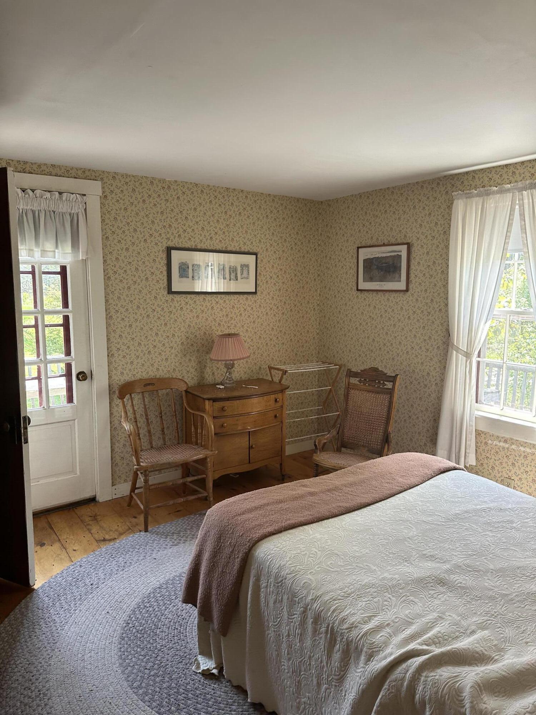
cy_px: 358
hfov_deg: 56.8
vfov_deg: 71.6
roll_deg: -1.0
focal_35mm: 24
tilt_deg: -7.0
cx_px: 268
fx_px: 495
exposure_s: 1/121
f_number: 1.78
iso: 125
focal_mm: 6.86
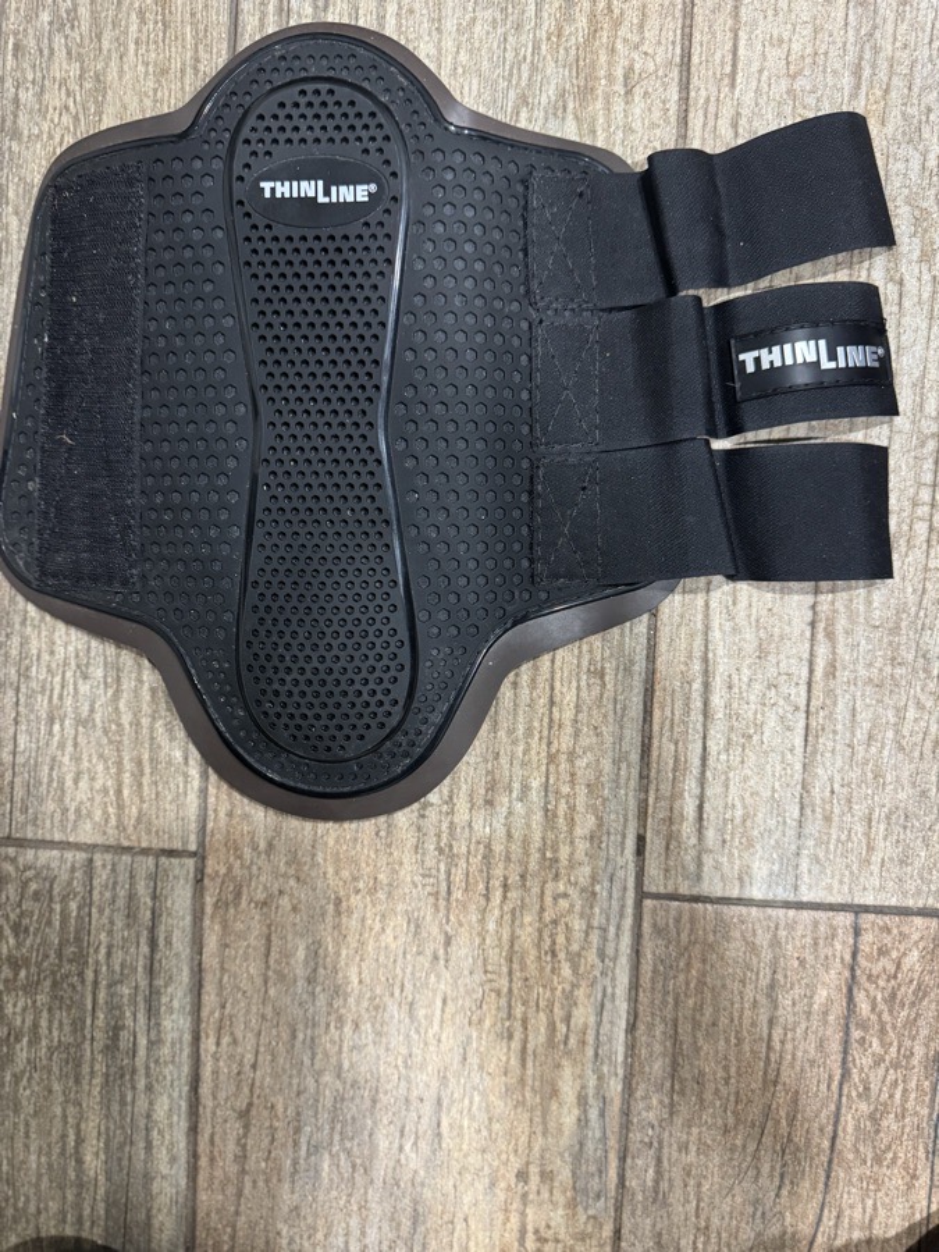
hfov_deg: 56.8
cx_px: 470
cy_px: 626
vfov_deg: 71.6
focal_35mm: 24
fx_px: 868
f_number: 1.78
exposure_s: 1/60
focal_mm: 6.76
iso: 500
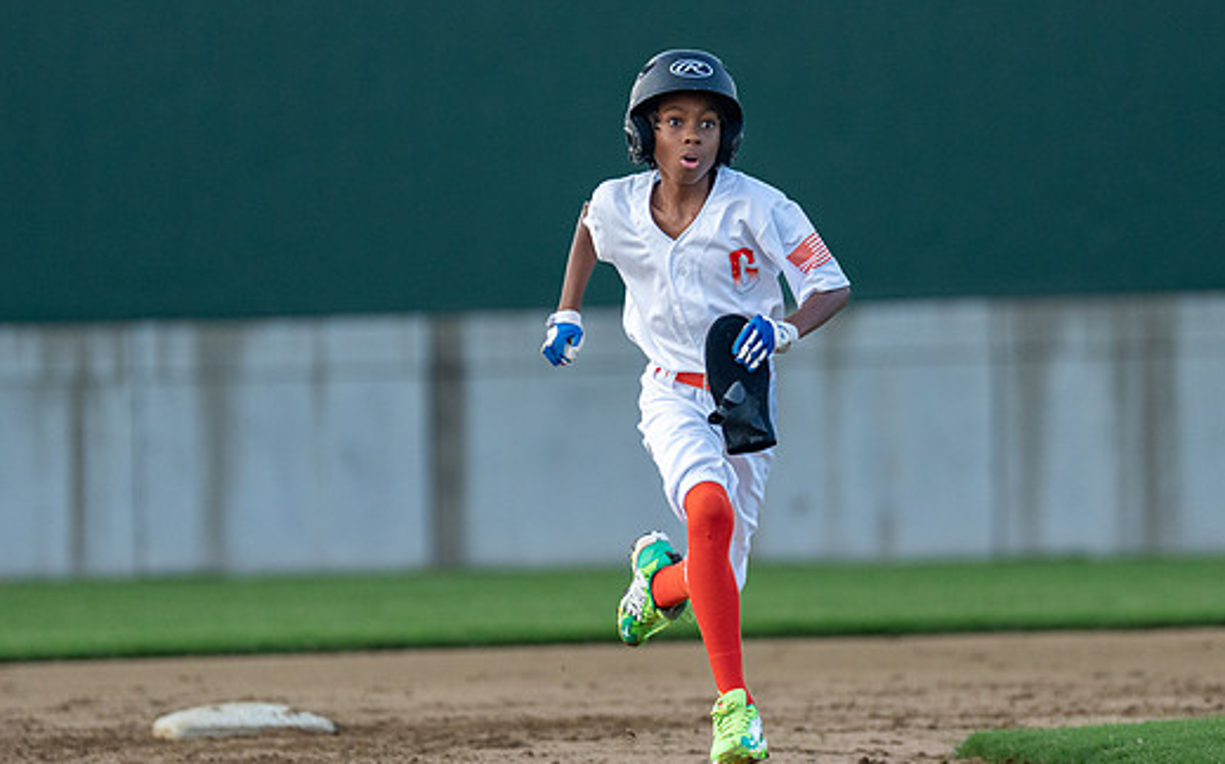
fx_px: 12415
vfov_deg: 3.5
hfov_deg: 5.6
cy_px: 398
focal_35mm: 372
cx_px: 634
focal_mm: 200
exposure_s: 1/2500
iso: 640
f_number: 2.8
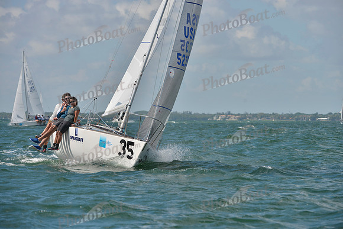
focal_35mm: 200
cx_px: 172
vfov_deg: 6.9
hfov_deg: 10.3
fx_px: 1906
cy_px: 114
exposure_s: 1/1250
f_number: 7.1
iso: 200
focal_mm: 200
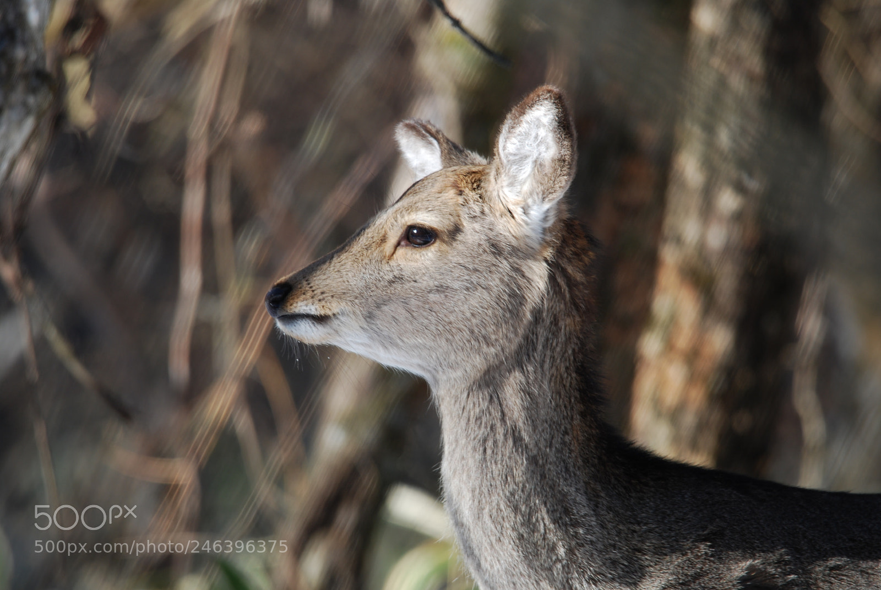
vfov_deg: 1.5
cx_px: 440
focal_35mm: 900
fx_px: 22051
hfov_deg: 2.3
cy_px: 295
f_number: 6.3
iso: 100
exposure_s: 1/60
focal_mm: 600
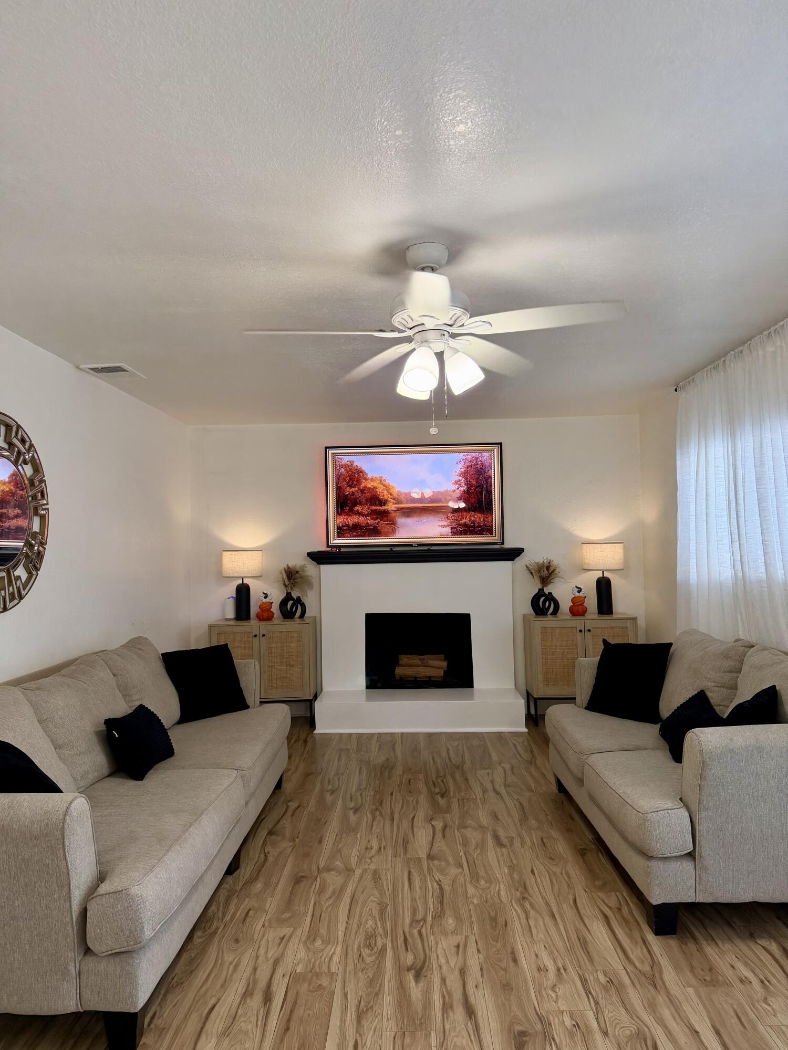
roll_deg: +1.2
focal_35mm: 24
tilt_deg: +1.4
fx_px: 728
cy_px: 525
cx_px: 394
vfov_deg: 71.6
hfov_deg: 56.8
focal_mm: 6.76
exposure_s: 1/120
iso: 200
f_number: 1.78
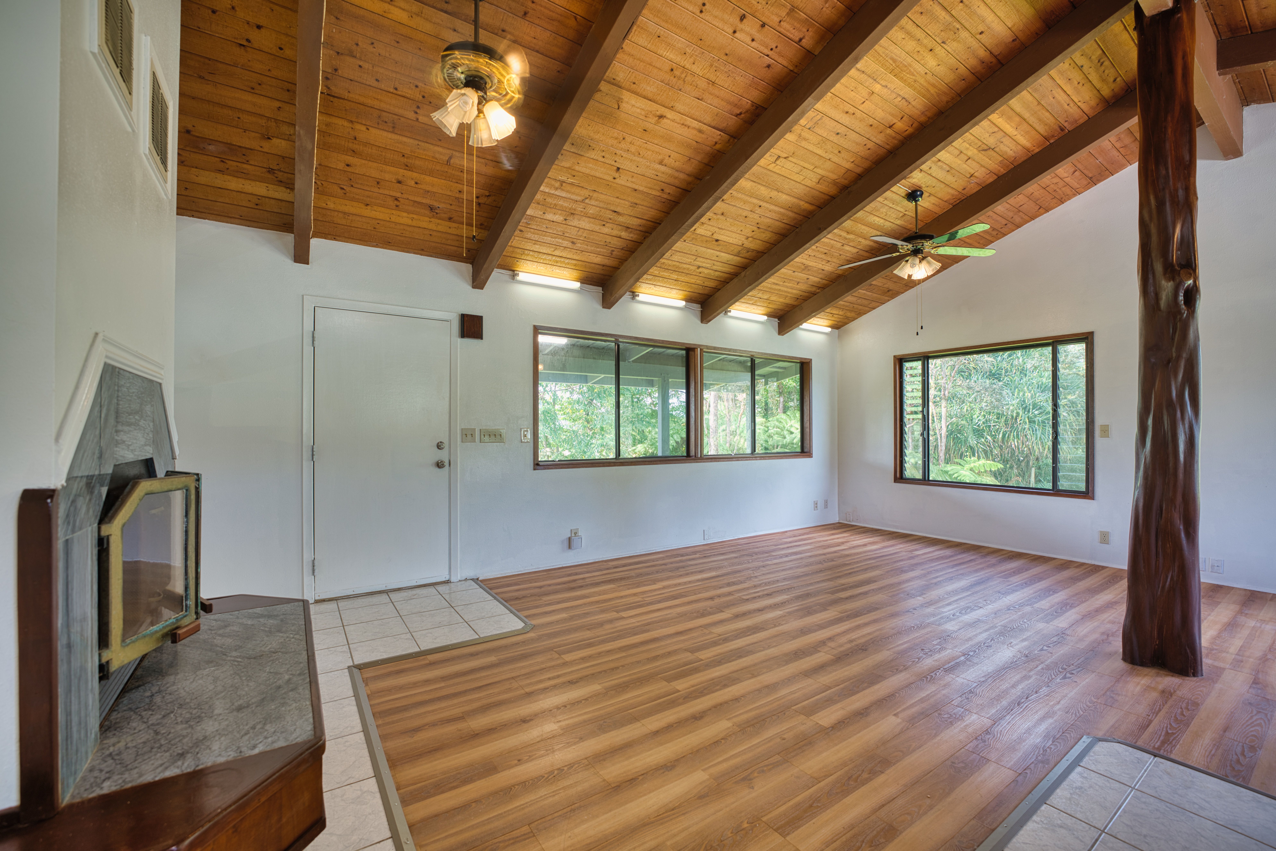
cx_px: 638
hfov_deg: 101.9
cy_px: 426
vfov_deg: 78.9
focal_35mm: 15
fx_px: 518
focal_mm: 14.6
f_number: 4
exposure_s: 1/25
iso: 50
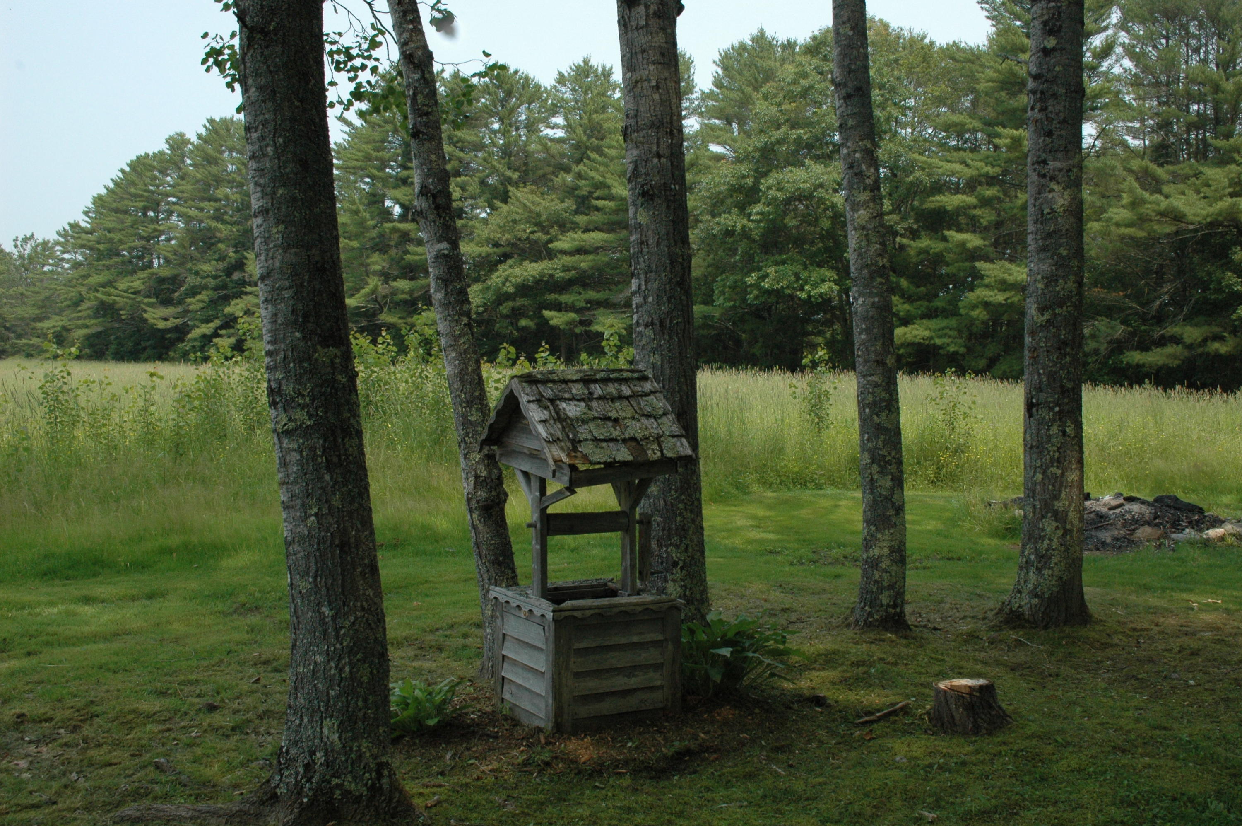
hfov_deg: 57.3
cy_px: 413
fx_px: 1137
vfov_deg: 39.9
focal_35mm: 33
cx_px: 621
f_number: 10
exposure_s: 1/400
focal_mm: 22
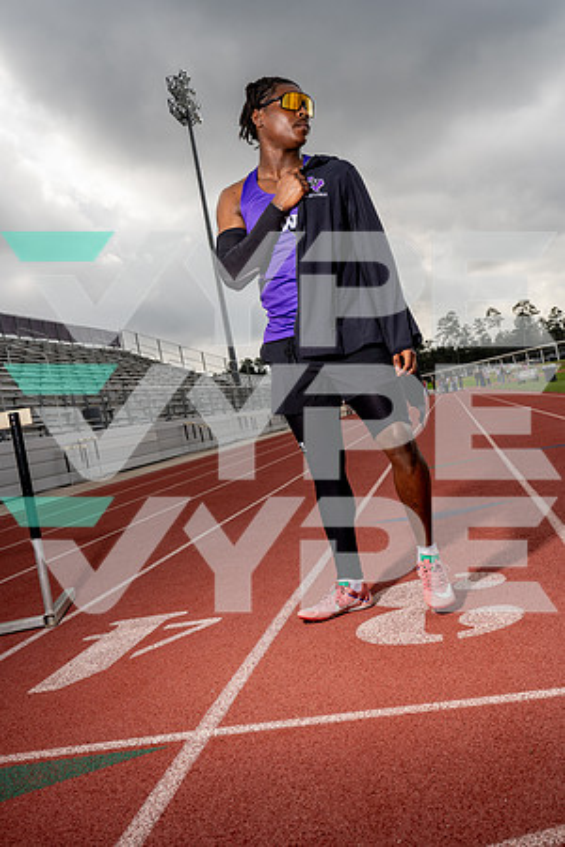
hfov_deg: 34.2
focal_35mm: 39
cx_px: 282
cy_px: 424
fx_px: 918
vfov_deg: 49.6
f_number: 8
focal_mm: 39
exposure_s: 1/250
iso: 100
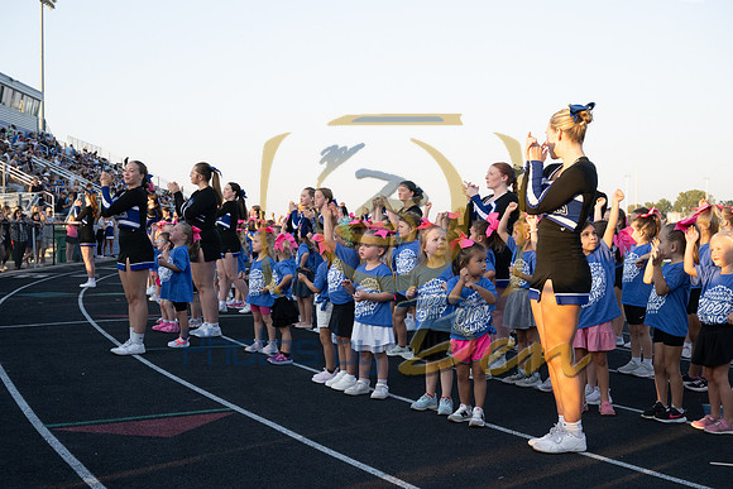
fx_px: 876
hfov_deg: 45.4
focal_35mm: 43
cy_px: 244
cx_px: 366
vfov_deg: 31.2
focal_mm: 43
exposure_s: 1/1000
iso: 2500
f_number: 8
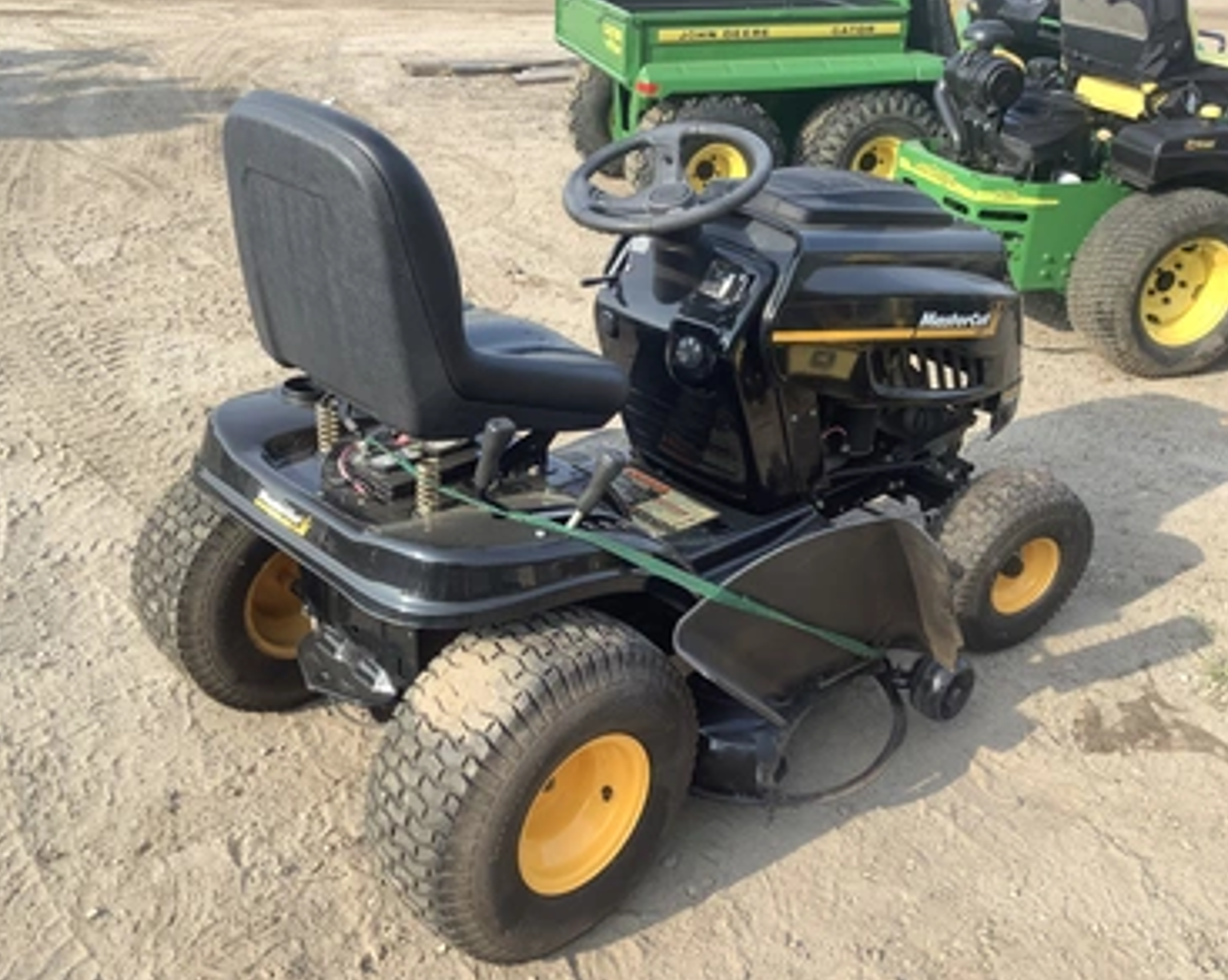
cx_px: 569
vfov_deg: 44.5
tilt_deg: -25.5
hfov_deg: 54.2
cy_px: 485
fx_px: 1198
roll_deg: -1.5
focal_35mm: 33
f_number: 2.4
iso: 25
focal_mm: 3.3
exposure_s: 1/313
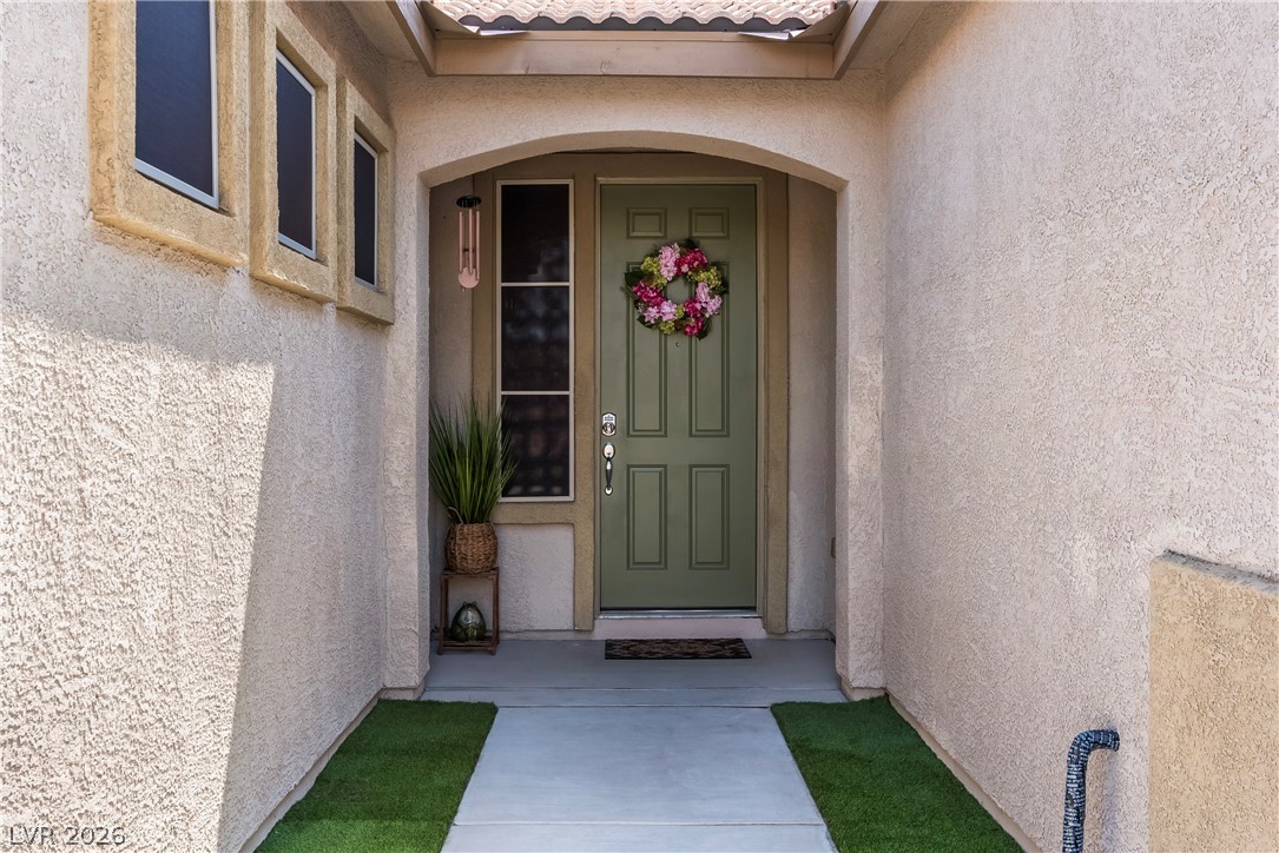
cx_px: 640
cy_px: 426
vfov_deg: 40.0
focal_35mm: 33
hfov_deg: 57.2
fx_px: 1173
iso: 400
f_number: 8
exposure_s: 1/5000
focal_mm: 22
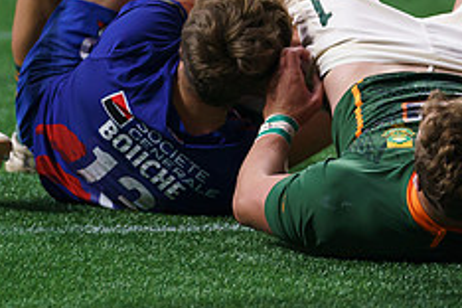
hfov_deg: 4.6
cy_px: 10
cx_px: 330
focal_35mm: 444
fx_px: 5698
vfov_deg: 3.1
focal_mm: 146
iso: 2000
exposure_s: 1/3200
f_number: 2.8
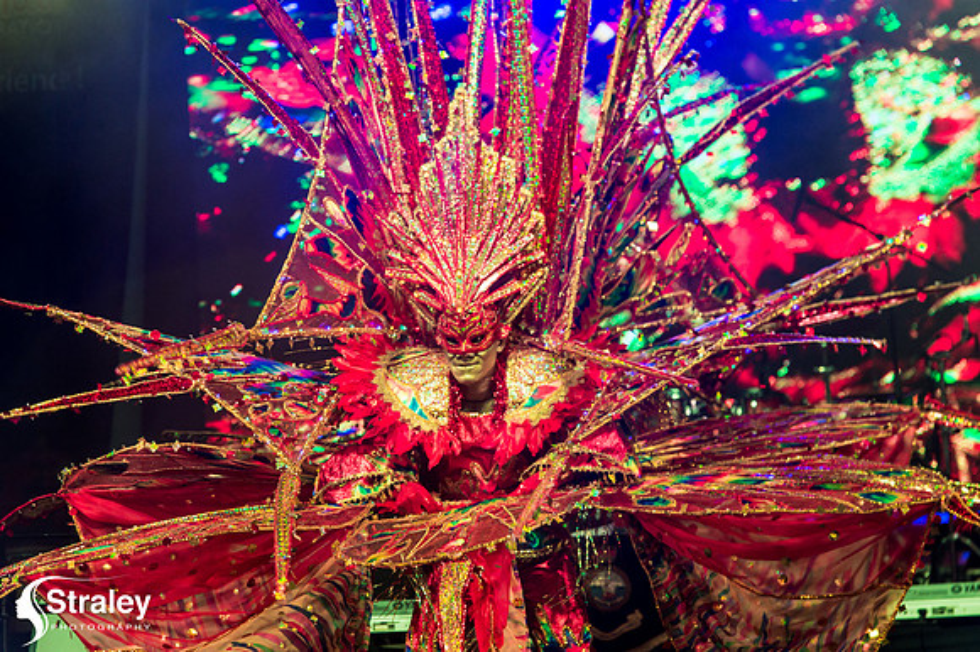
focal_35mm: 165
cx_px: 490
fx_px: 4489
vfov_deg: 8.3
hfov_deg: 12.5
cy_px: 326
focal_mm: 165
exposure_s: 1/320
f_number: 5.6
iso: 2500
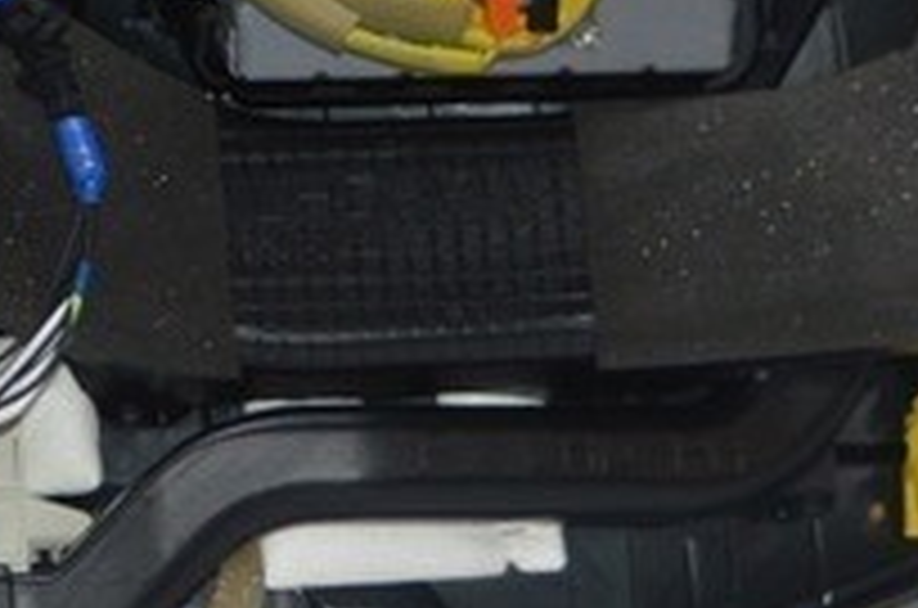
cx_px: -500
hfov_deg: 11.8
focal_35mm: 166
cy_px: -254
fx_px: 4223
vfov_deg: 8.1
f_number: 4
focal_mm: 22
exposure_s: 1/80
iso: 400
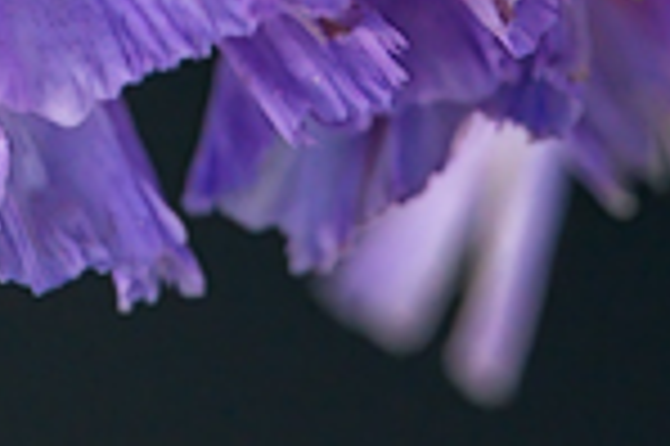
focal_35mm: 591
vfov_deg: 2.3
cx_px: 67
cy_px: -689
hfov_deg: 3.5
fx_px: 10987
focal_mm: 110
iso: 2000
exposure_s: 1/125
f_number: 11
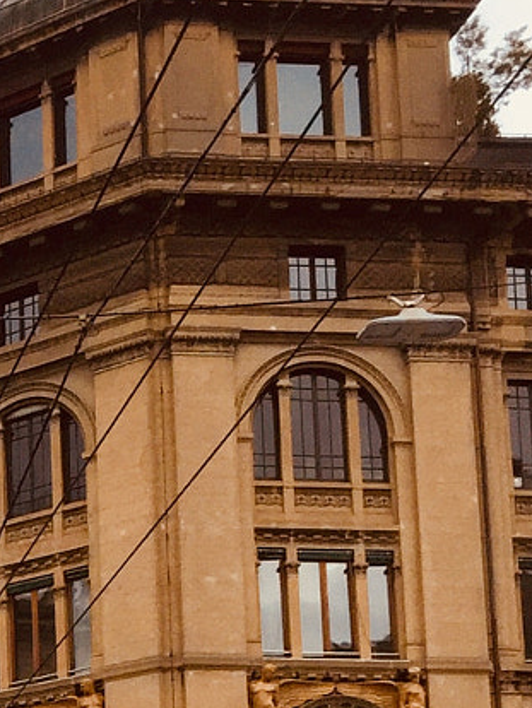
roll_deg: +0.2
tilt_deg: +11.1
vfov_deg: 16.7
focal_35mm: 112
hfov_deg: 12.3
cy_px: 877
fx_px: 2293
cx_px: -388
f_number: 2.2
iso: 32
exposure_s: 1/706
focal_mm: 4.15
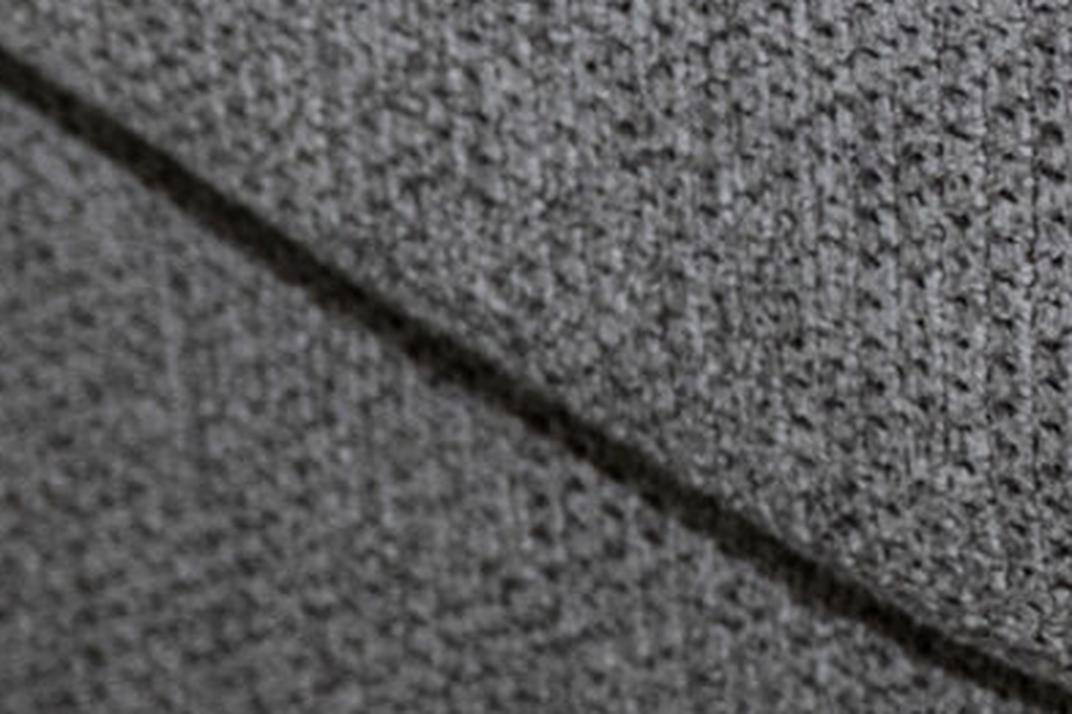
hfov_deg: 3.0
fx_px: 20418
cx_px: 3219
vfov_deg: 2.0
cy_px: -661
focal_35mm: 686
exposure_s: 1/200
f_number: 5.6
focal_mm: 70
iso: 125
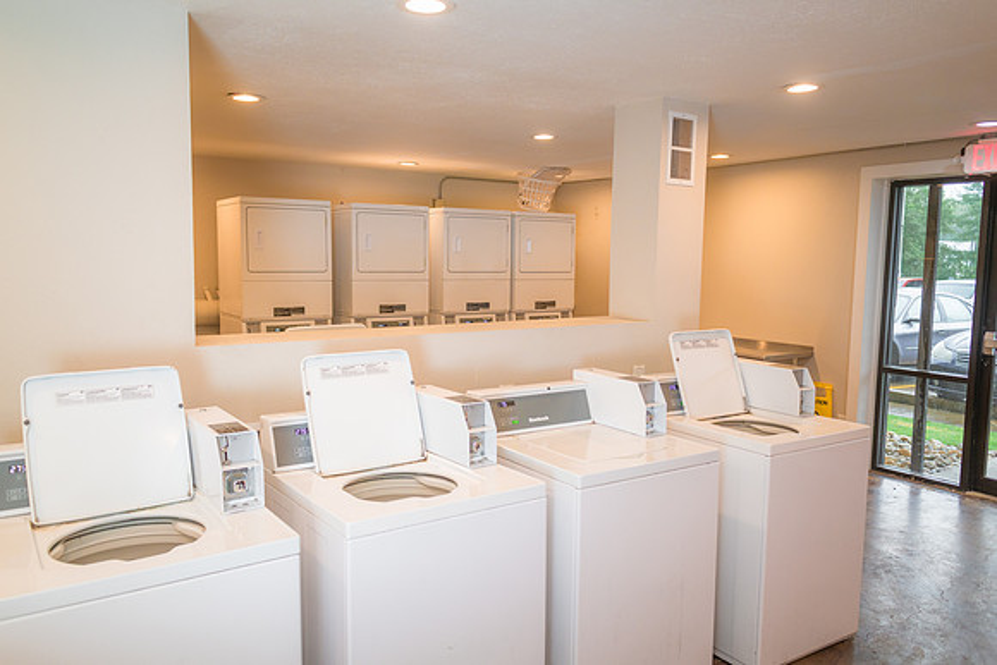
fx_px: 776
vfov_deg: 46.4
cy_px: 332
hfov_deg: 65.5
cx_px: 498
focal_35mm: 28
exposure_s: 1/80
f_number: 5.6
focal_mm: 28
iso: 1000
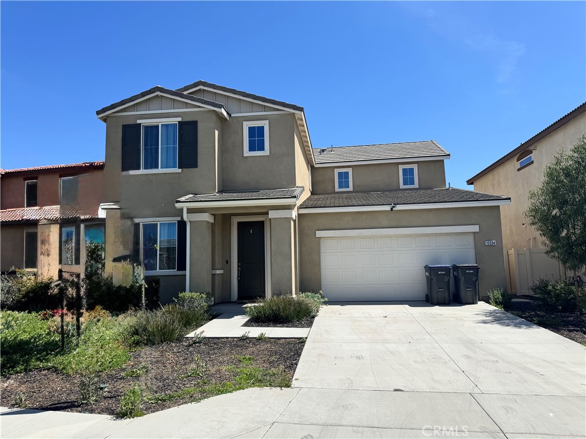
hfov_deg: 71.6
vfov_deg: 56.8
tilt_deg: +5.3
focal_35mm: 24
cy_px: 220
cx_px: 293
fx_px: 406
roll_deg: +0.7
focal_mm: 6.76
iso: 80
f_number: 1.78
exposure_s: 1/7092
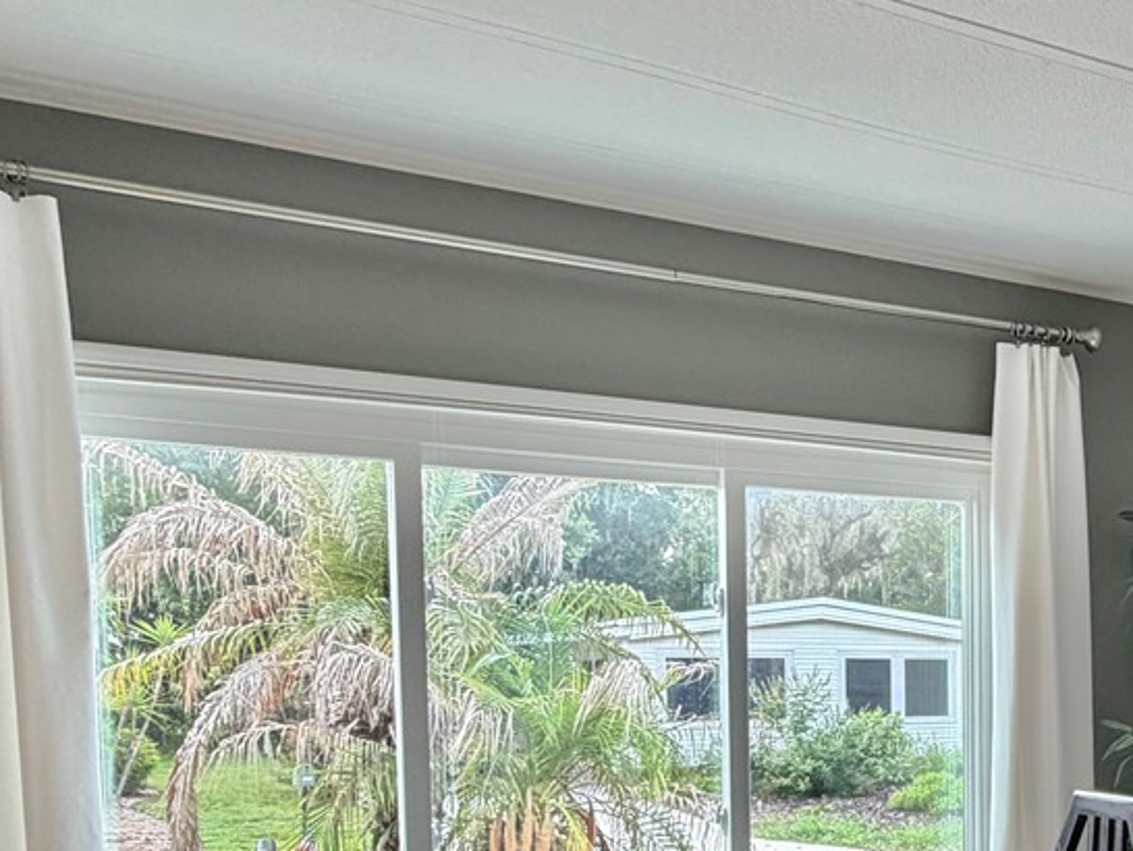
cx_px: 1106
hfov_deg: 40.6
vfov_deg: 33.6
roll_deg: +0.7
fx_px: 1343
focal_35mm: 41
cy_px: 741
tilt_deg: -1.6
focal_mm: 2.22
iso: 80
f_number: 2.2
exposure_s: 1/120
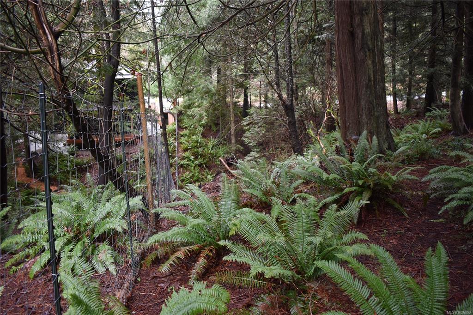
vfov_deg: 43.6
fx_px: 394
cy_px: 158
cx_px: 236
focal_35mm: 30
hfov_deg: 61.9
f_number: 3.5
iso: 800
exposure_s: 1/250
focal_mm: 20
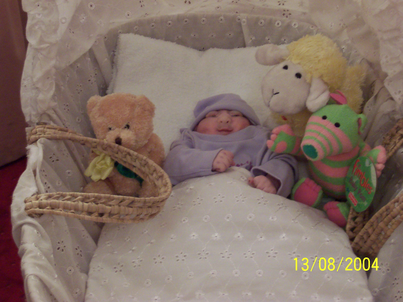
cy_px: 151
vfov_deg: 13.0
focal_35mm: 114
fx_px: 1327
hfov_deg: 17.3
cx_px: 202
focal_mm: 17.6
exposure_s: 1/8
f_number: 4.8
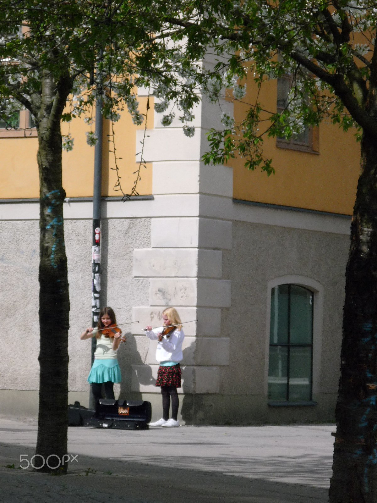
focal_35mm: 168
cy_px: 252
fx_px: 2440
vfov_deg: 11.8
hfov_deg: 8.8
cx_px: 188
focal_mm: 20.8
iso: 100
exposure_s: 1/500
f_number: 5.8
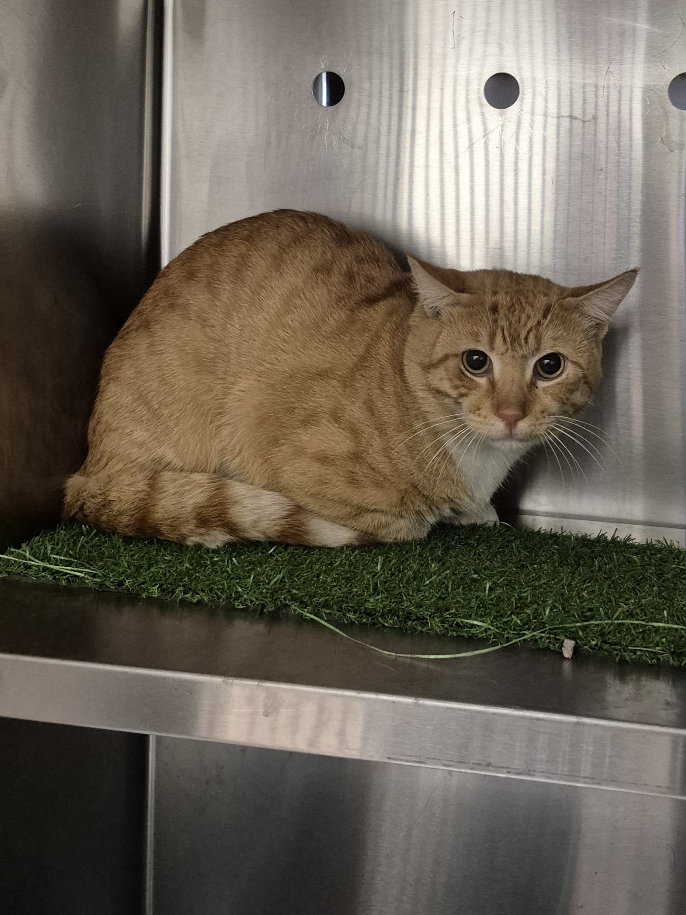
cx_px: 343
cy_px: 458
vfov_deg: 73.9
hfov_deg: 58.9
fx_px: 608
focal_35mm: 23
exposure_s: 1/100
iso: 1600
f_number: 1.8
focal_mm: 5.4
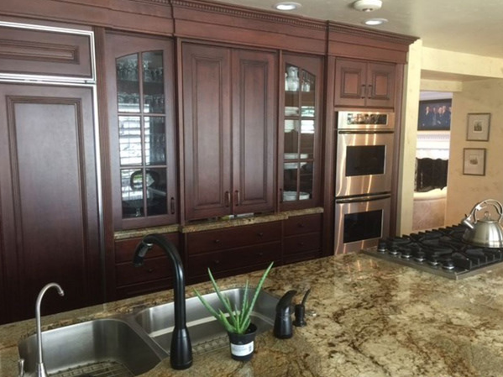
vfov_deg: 45.4
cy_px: 200
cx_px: 243
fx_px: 450
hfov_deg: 58.3
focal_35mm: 31
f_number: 2.2
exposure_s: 1/15
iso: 80
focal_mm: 4.15
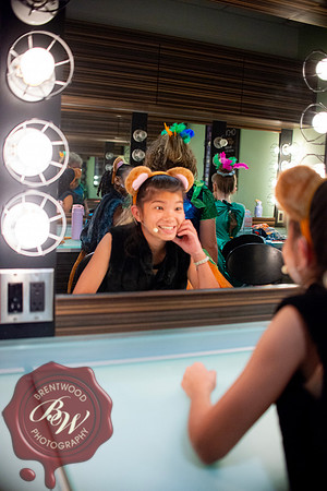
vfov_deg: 54.4
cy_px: 246
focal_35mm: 35
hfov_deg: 37.9
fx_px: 477
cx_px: 164
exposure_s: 1/800
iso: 6400
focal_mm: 35
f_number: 2.8
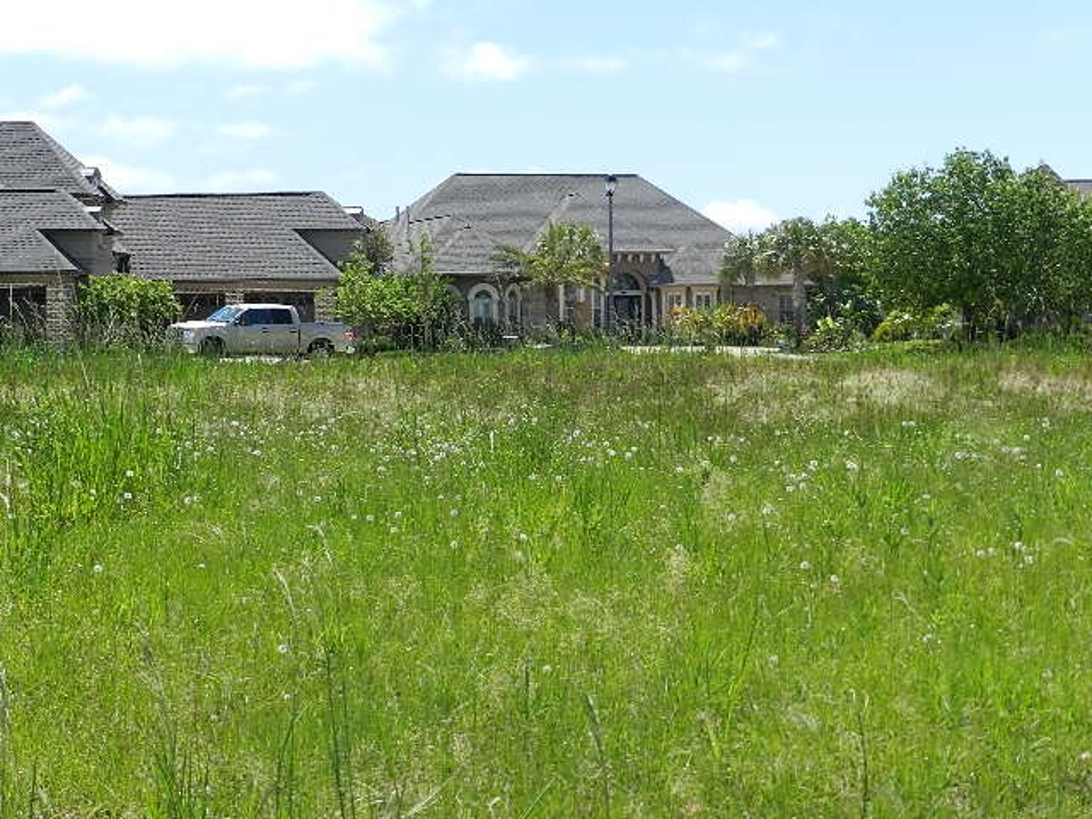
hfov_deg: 25.7
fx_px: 2398
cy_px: 410
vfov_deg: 19.4
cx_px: 546
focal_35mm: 76
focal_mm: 13.5
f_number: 4.8
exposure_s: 1/800
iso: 160
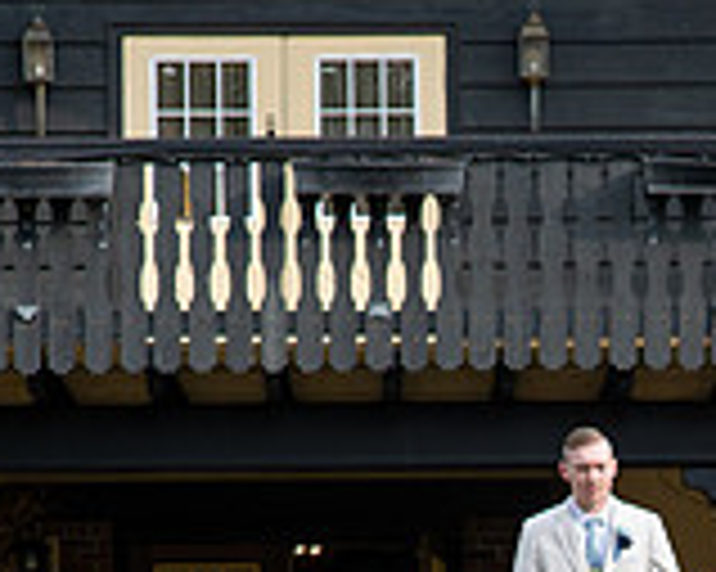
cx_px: 883
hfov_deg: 6.3
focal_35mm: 303
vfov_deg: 5.1
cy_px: 858
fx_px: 6417
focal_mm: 85
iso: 640
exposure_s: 1/640
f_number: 6.3
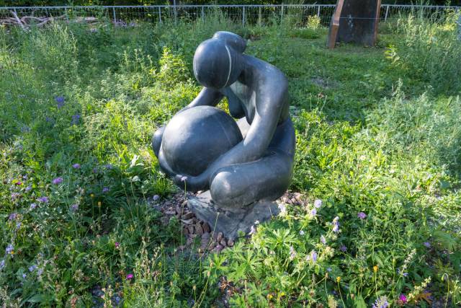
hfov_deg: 63.6
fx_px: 371
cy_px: 154
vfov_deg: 45.0
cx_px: 230
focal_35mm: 29
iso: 500
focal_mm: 29
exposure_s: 1/100
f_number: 11
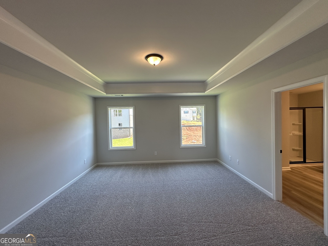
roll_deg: +1.2
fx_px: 133
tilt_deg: -0.9
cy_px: 123
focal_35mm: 14
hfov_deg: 102.1
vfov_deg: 85.7
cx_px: 164
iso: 100
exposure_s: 1/120
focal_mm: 2.22
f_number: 2.2
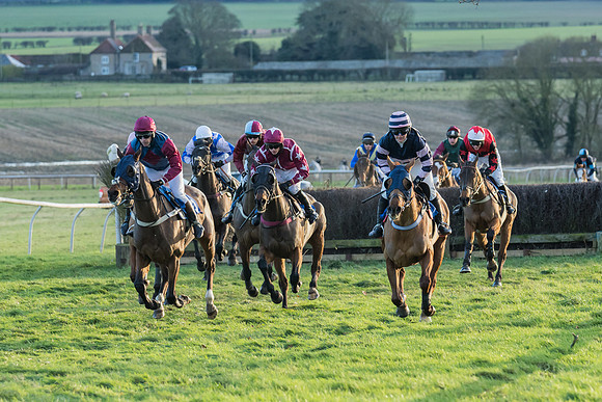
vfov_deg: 4.8
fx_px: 4839
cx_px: 251
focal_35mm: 289
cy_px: 204
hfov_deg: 7.1
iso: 800
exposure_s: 1/1000
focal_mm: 142
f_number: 4
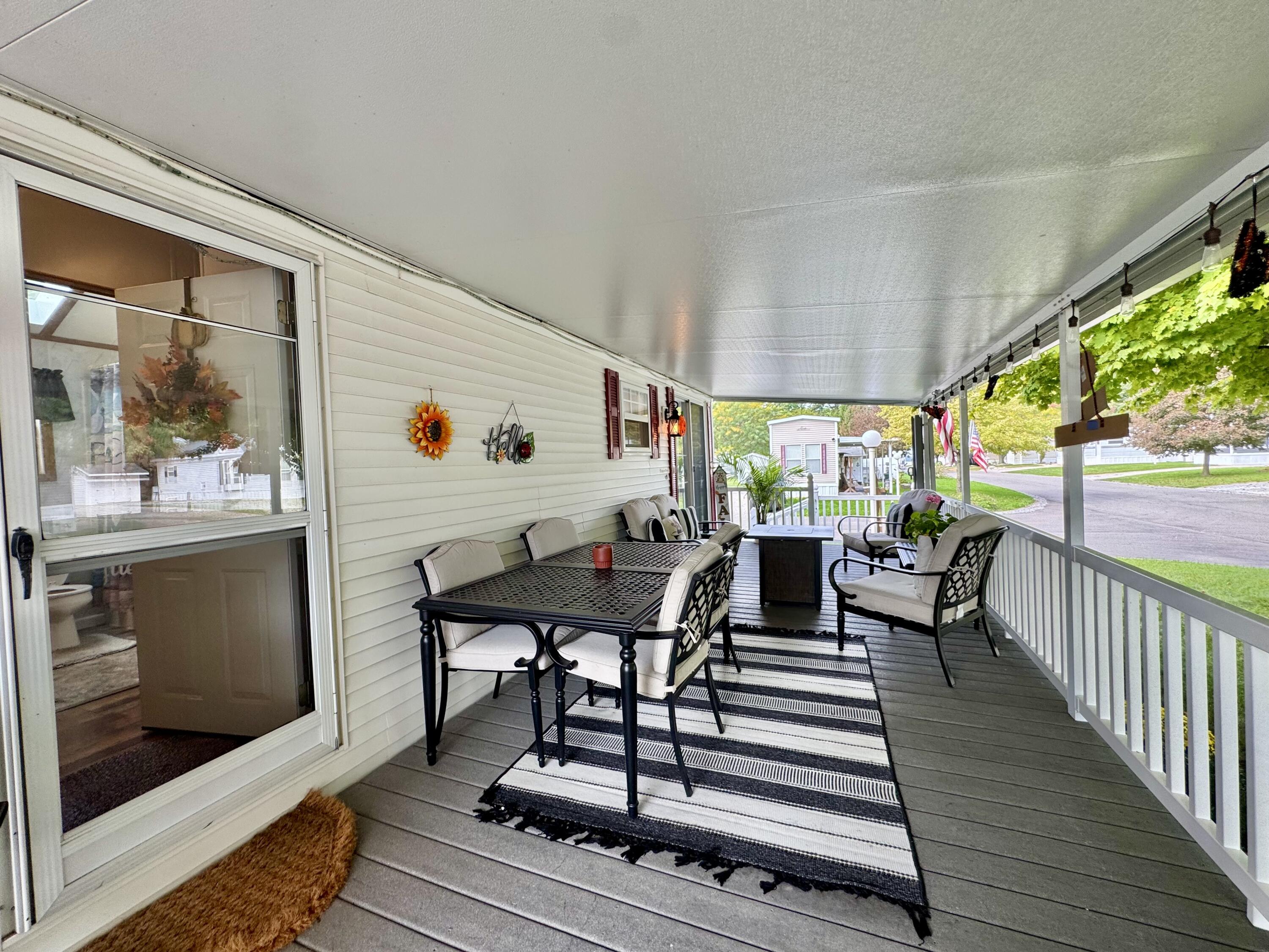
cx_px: 634
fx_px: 513
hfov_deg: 102.1
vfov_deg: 85.7
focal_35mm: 14
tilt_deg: -1.7
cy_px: 476
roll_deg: +1.7
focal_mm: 2.22
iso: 40
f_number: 2.2
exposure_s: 1/138
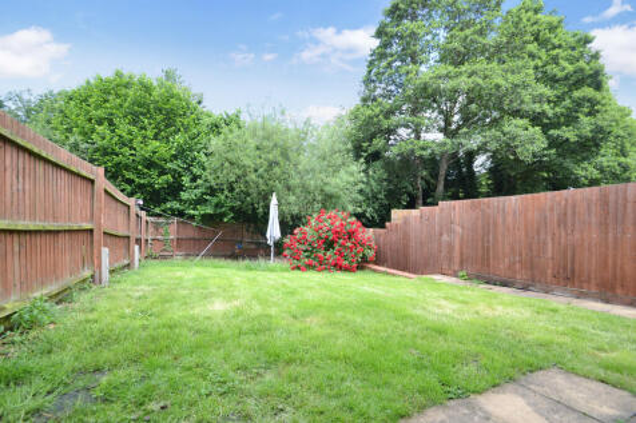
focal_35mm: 15
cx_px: 318
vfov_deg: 77.3
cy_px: 212
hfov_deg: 100.4
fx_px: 265
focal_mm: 10
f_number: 5.6
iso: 140
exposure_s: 1/125
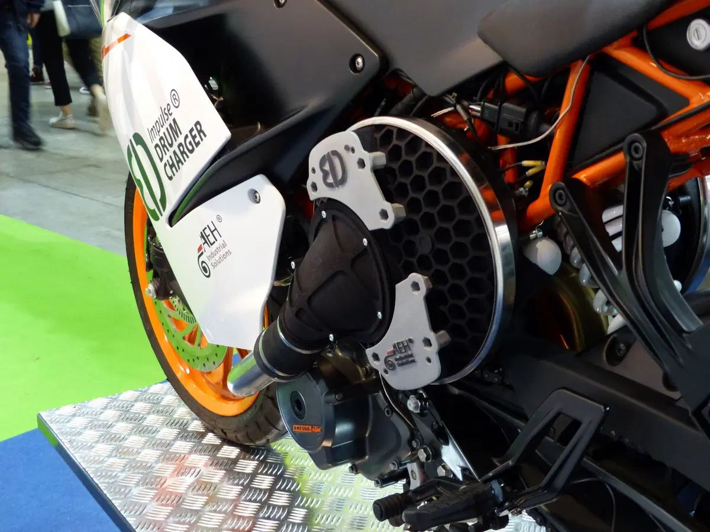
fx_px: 1108
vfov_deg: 27.0
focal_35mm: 54
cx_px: 355
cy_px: 266
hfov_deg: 35.5
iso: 400
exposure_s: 1/20
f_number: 2.8
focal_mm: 9.8
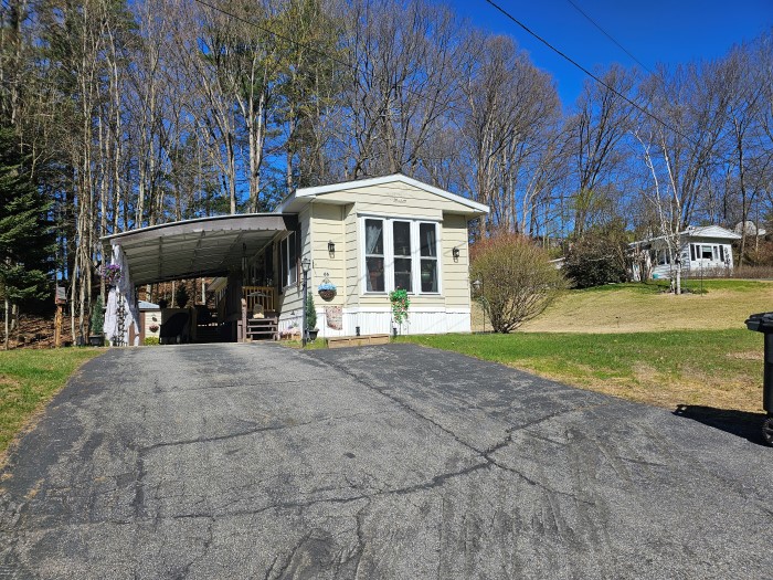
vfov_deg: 58.9
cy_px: 290
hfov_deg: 73.9
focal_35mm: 23
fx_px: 514
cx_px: 386
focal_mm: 6.3
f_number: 1.7
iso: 16
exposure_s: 1/1372
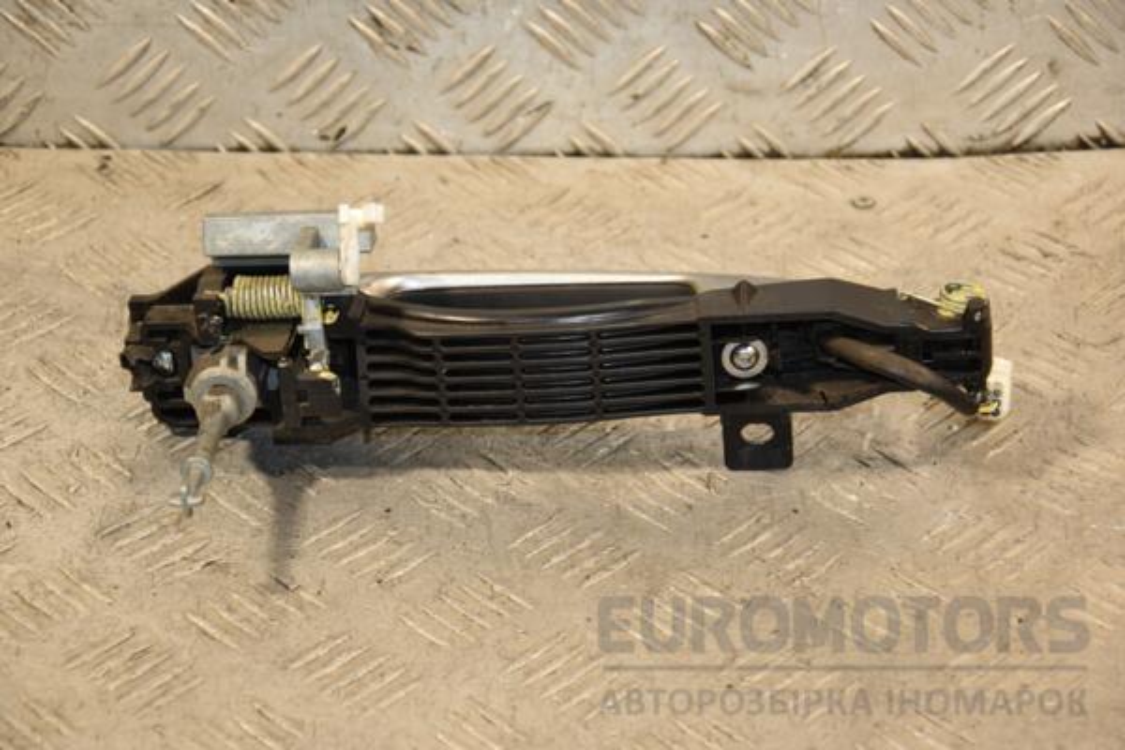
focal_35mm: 99
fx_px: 3094
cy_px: 375
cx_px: 562
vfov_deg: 13.8
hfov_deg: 20.6
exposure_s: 1/125
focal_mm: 66
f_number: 5.3
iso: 800
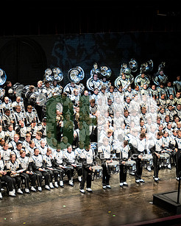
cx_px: 102
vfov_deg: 19.0
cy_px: 130
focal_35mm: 101
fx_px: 676
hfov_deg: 15.3
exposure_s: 1/500
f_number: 2.8
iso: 1250
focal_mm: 57
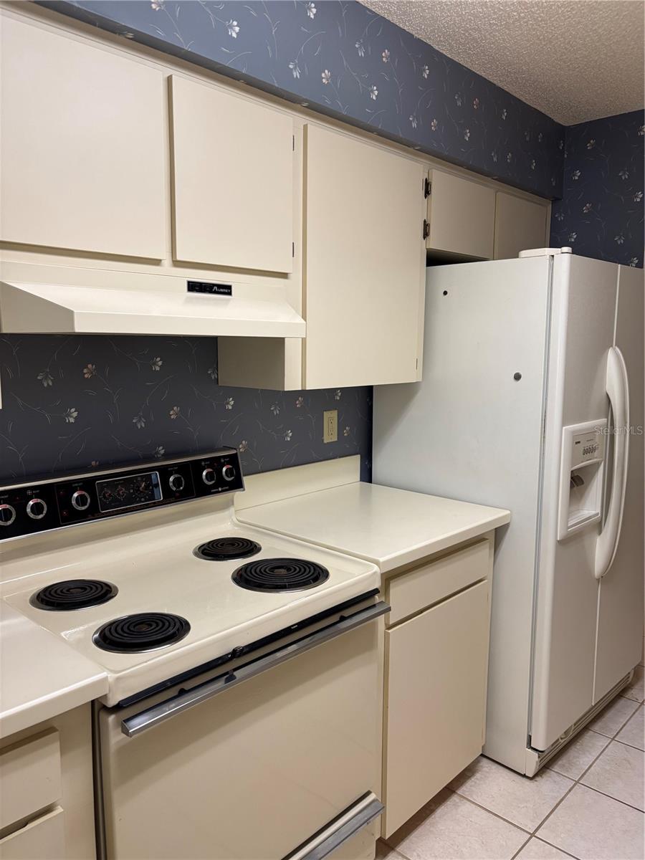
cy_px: 430
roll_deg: -0.4
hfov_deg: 53.1
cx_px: 322
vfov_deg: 67.3
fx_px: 646
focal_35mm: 26
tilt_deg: -7.0
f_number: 1.6
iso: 125
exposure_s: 1/120
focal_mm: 5.96
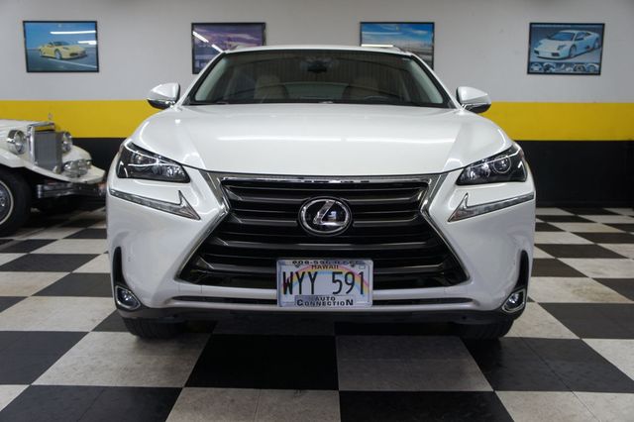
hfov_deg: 59.5
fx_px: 554
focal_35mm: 32
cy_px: 211
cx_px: 317
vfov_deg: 41.7
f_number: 4
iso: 200
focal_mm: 21
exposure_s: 1/40
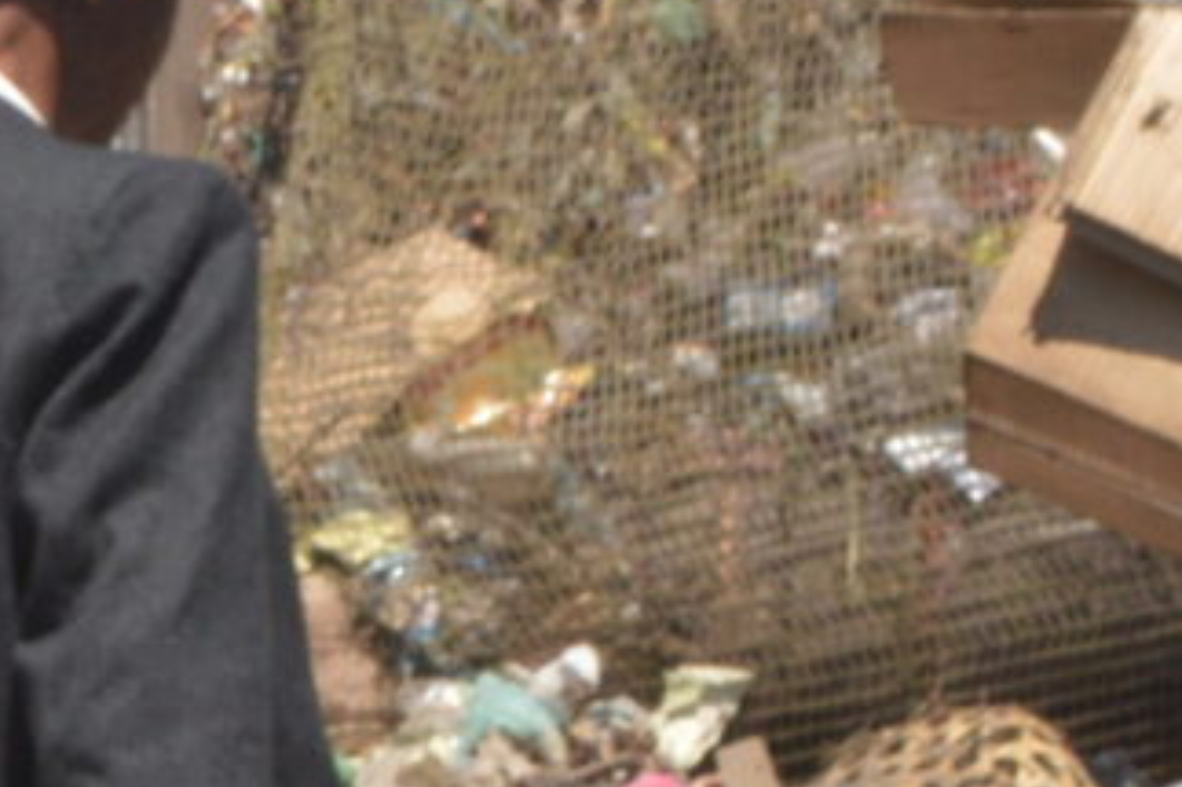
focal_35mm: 167
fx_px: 5480
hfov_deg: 11.4
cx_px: -948
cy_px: 739
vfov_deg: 8.2
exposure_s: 1/400
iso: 400
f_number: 10
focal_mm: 18
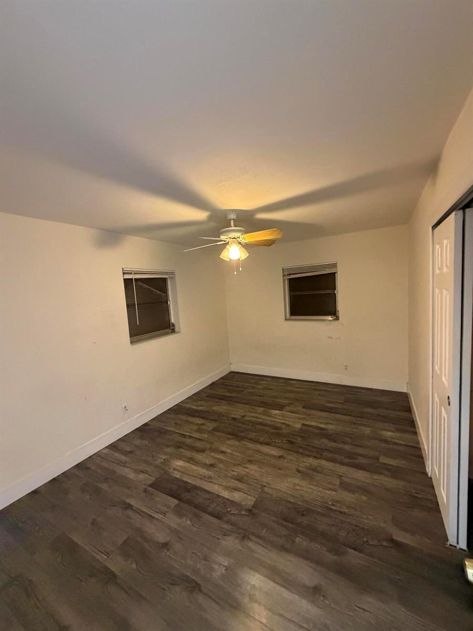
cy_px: 316
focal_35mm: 14
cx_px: 236
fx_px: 255
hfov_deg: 85.7
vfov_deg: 102.1
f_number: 2.2
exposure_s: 1/60
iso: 1000
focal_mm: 2.22
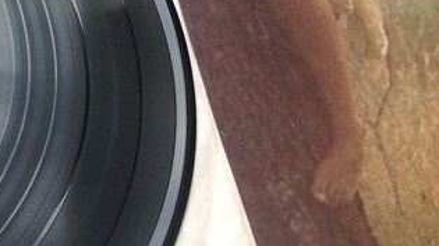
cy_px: 145
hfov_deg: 16.3
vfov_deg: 10.0
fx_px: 1408
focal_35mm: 121
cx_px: -205
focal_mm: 4.28
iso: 50
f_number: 2.4
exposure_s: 1/128
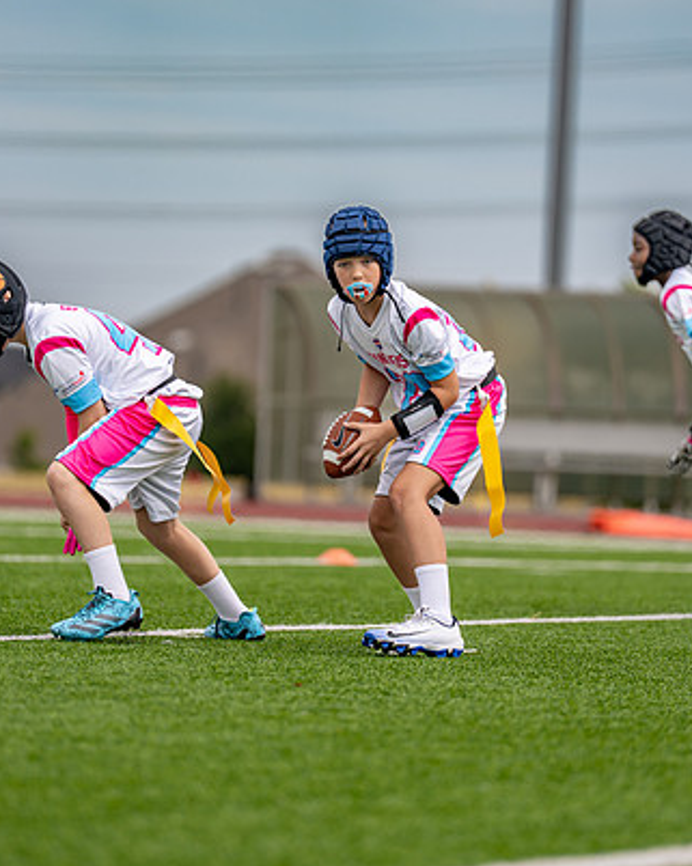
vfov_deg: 6.4
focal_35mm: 301
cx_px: 342
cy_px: 427
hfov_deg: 5.1
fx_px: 7715
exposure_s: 1/2000
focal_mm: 200
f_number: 2.8
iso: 100
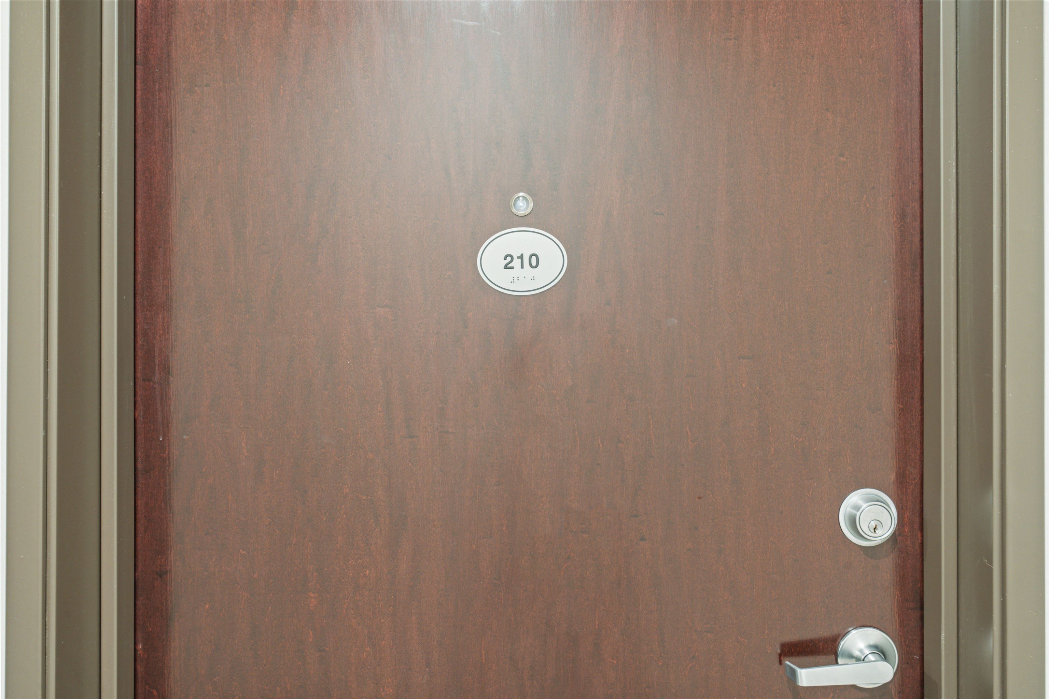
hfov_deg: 58.7
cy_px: 350
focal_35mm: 32
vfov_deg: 41.1
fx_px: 932
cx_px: 524
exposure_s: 8
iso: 800
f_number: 10
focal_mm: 32
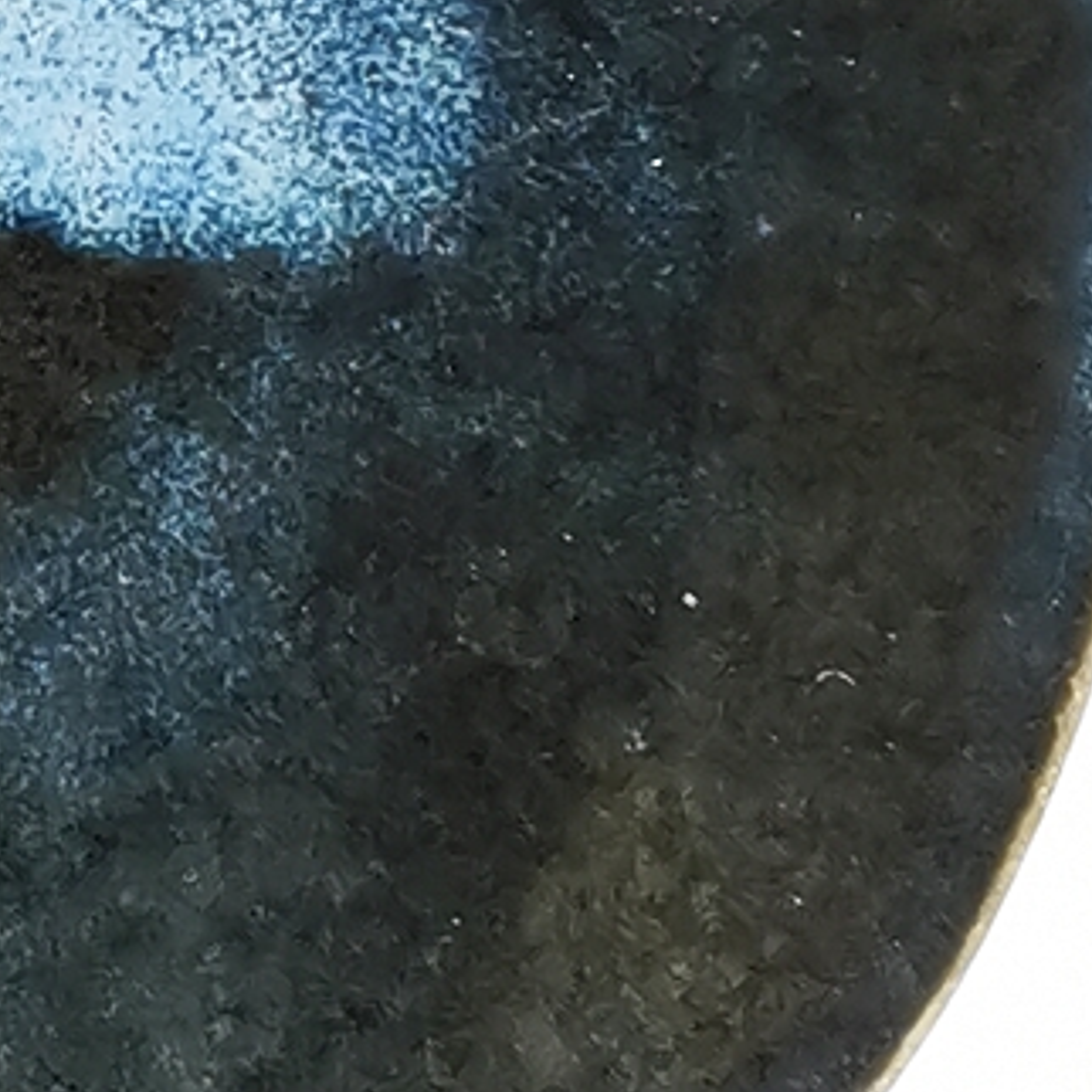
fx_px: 4461
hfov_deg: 13.4
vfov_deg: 13.5
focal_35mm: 125
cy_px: -258
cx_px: -400
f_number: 2.2
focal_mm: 2.26
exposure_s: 1/50
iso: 160
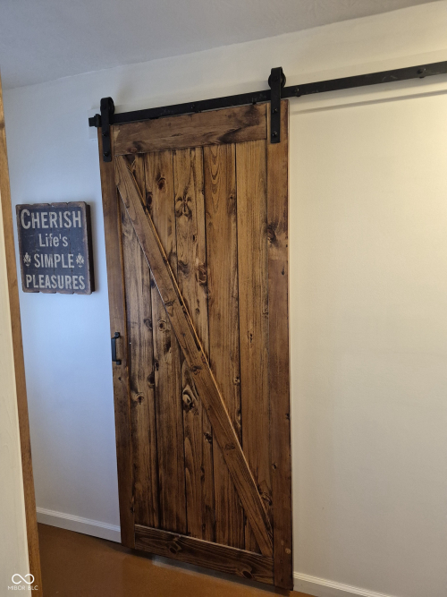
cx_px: 224
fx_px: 396
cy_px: 298
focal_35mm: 23
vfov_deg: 73.9
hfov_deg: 58.9
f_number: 1.8
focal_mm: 5.4
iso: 800
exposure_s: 1/120
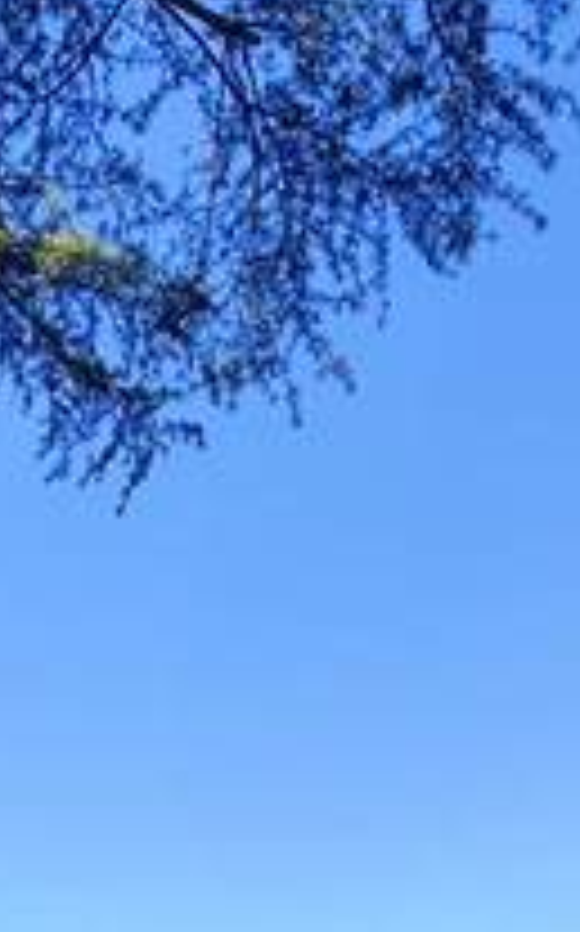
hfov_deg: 15.2
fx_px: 2129
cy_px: 1454
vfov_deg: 20.5
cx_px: -27
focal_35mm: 84
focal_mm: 3.5
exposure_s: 1/912
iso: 50
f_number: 2.2
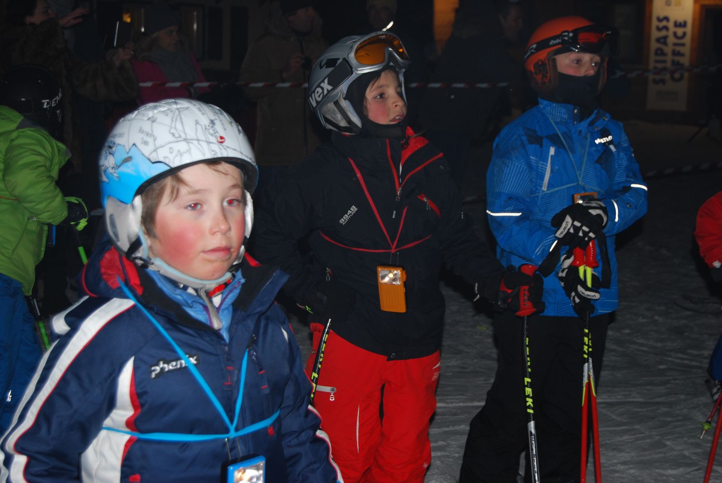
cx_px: 361
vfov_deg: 22.7
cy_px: 242
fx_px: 1205
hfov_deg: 33.4
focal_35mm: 60
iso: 200
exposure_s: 1/60
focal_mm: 40
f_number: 5
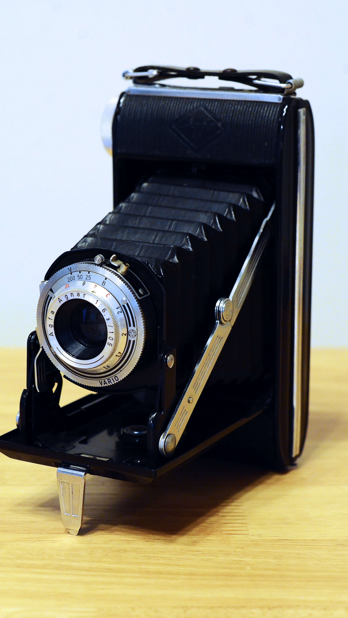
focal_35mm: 80
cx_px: 176
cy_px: 307
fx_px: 1312
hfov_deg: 15.1
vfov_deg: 26.5
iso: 2800
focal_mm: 50
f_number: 5.6
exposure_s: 1/80
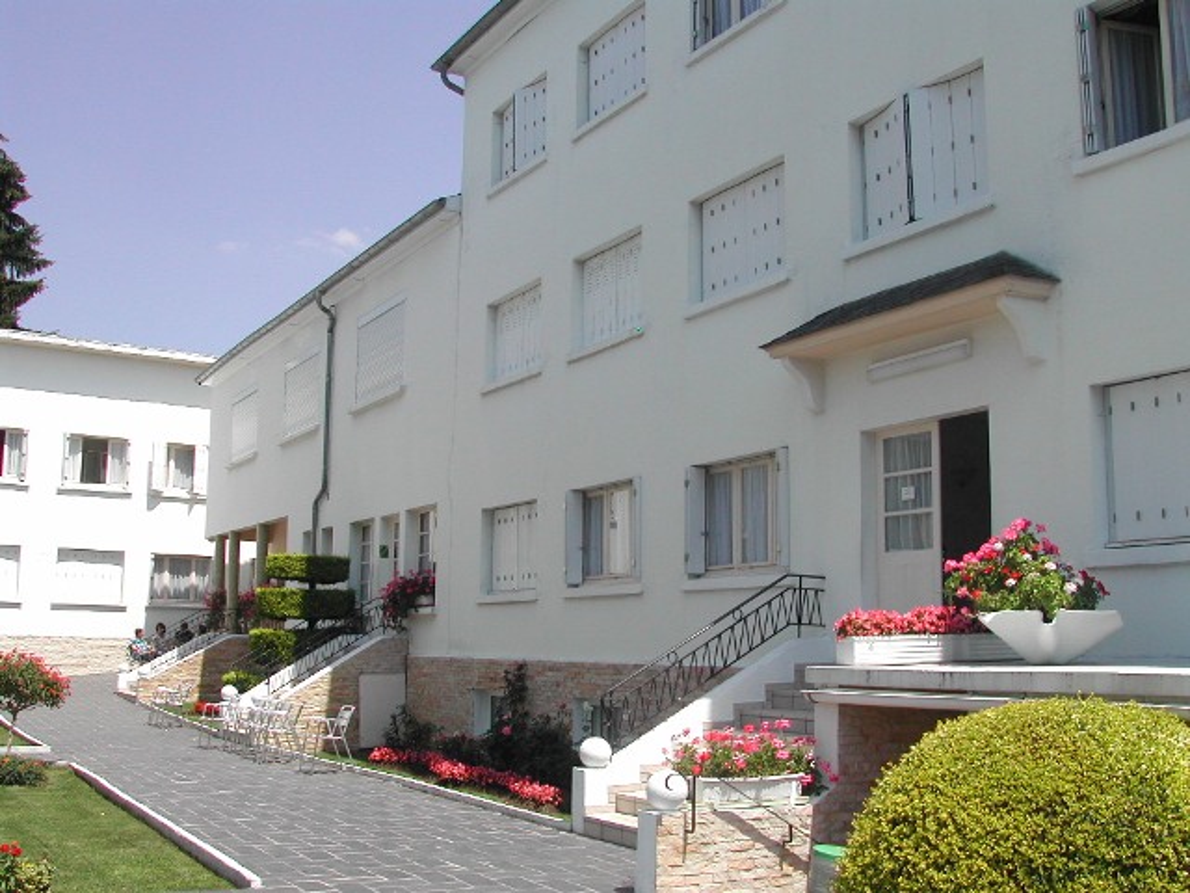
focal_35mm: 38
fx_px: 1306
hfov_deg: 49.0
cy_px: 446
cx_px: 595
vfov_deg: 37.7
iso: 100
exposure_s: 1/219
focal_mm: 8
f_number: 7.6
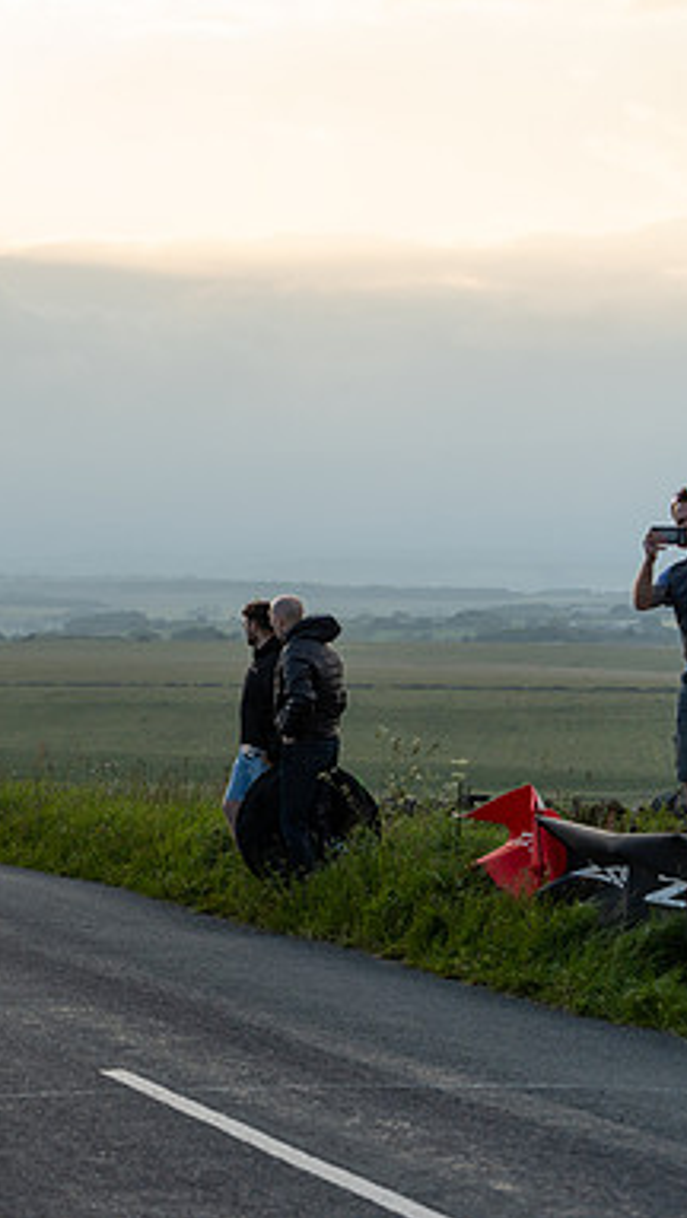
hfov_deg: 10.7
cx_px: -204
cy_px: 609
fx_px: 3588
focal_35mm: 111
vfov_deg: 19.3
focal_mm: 70
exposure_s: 1/1250
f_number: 4.5
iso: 400
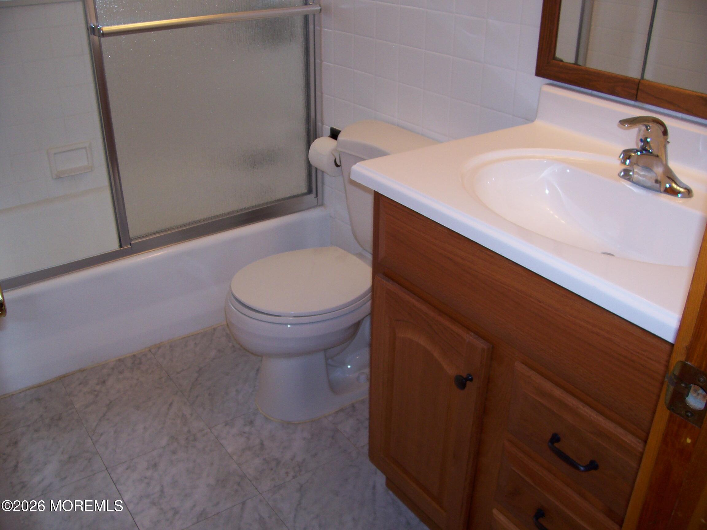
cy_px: 265
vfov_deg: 41.8
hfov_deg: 54.0
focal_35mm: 34
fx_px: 694
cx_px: 354
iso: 80
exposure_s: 1/64
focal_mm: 5.6
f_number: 2.7
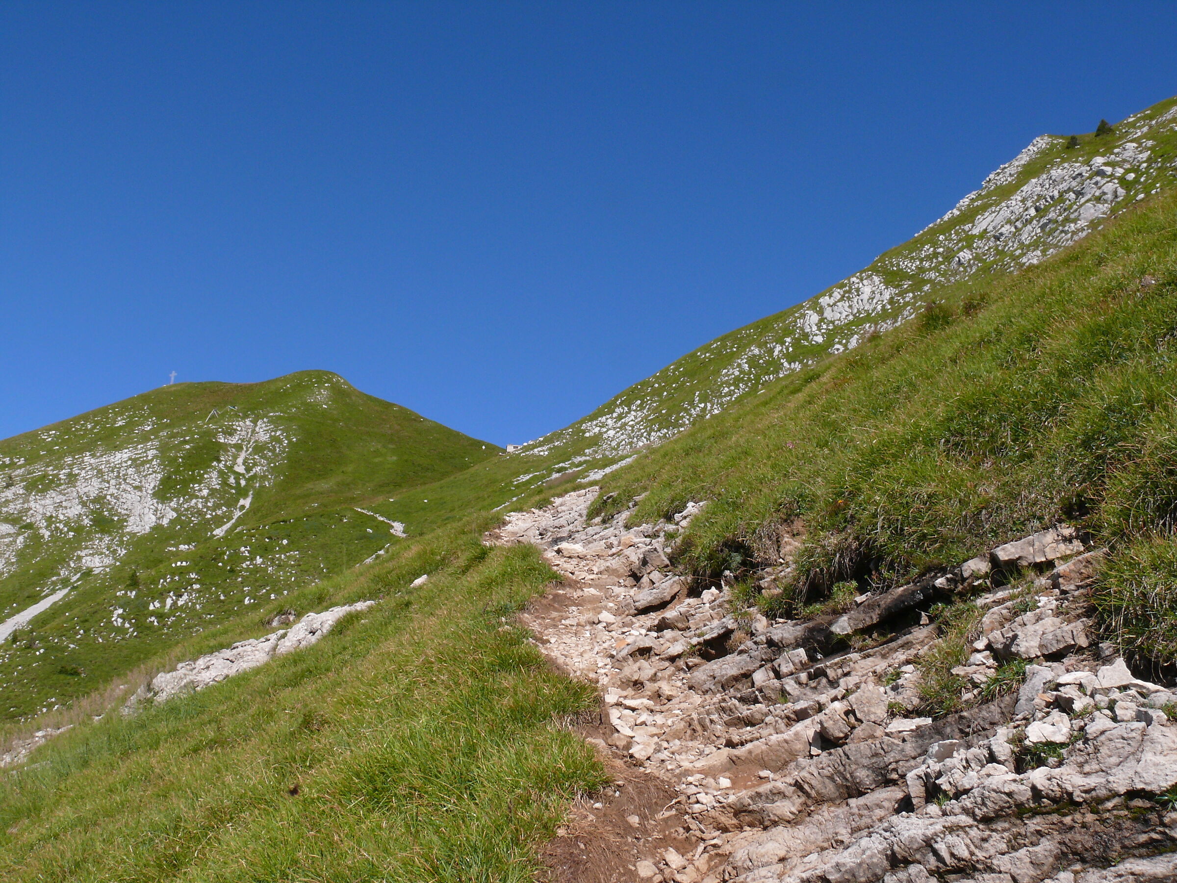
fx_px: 1190
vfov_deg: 40.7
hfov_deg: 52.6
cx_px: 588
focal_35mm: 35
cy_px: 442
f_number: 11
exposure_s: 1/125
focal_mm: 7.4
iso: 100
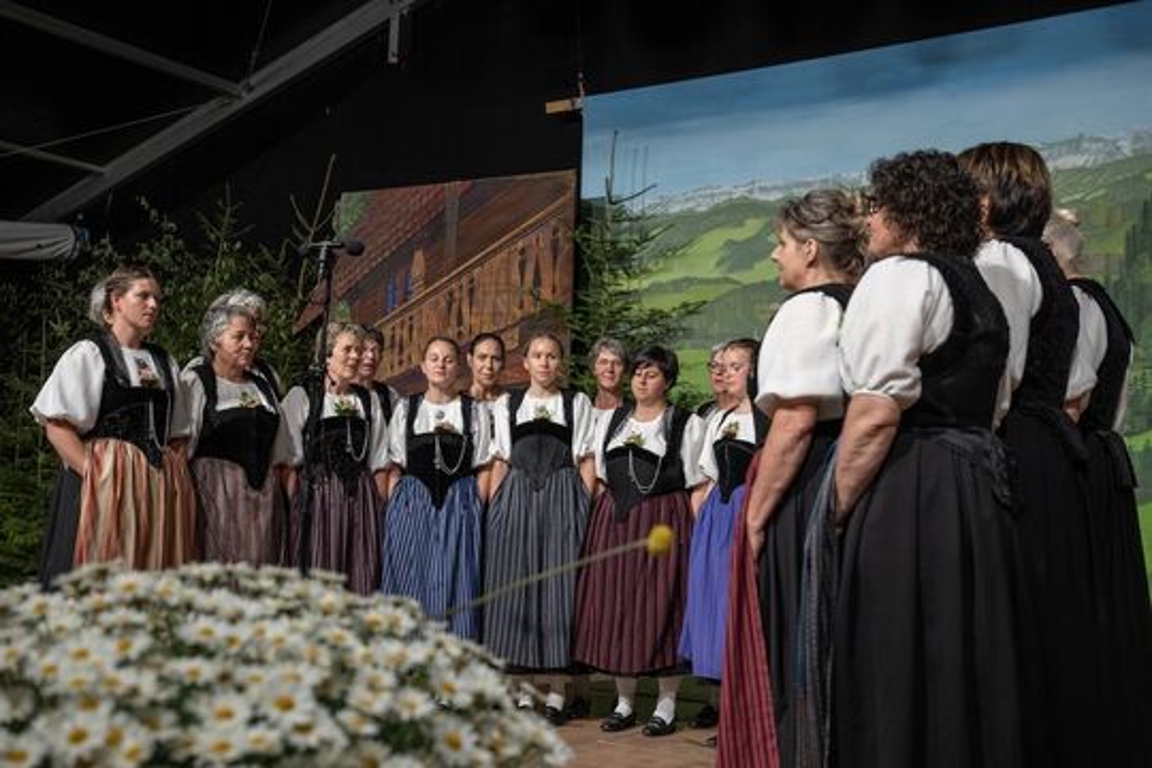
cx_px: 576
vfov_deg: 35.1
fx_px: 1216
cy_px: 384
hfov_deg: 50.7
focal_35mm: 38
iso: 800
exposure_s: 1/100
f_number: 5
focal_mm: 38
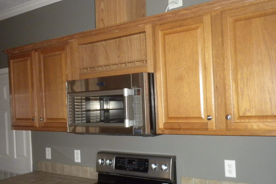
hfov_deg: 48.5
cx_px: 142
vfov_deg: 33.4
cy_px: 100
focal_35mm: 40
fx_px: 307
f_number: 3.5
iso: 400
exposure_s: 1/30
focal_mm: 6.6
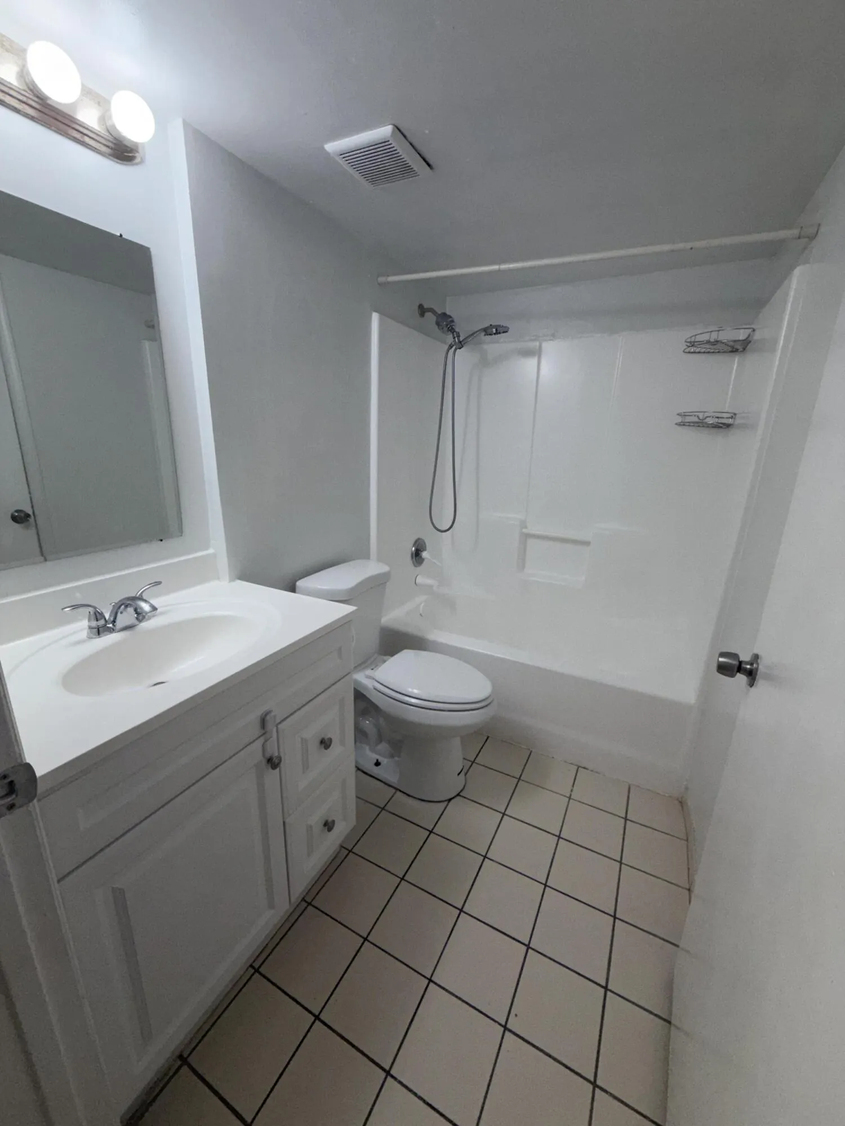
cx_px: 422
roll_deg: -1.6
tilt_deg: -15.7
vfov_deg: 102.1
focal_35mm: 14
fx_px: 456
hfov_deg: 85.7
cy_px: 563
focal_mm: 2.22
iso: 125
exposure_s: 1/120
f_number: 2.2
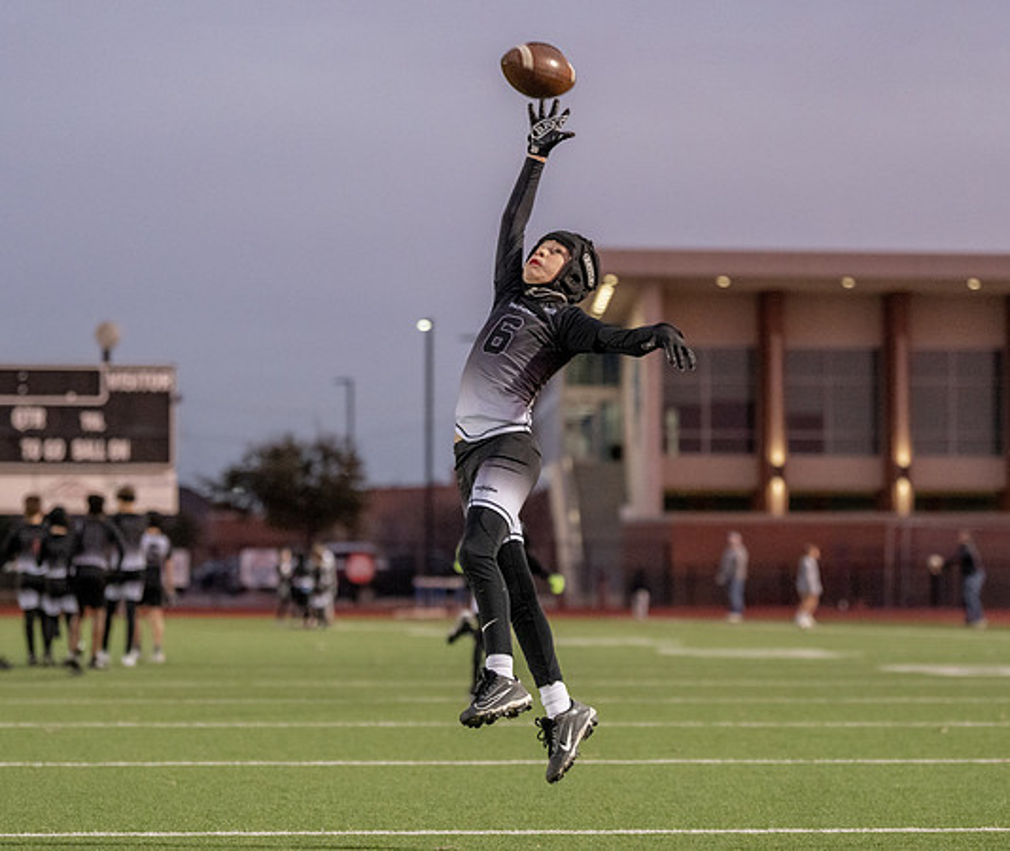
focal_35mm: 133
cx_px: 461
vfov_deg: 12.0
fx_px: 4062
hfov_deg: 14.2
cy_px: 484
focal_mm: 100
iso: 4000
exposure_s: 1/1000
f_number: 2.8
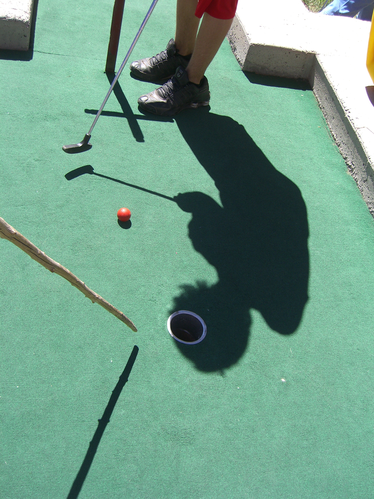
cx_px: 187
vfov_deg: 49.0
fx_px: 547
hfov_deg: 37.7
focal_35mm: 38
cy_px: 250
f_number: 2.8
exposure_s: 1/640
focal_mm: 7.9
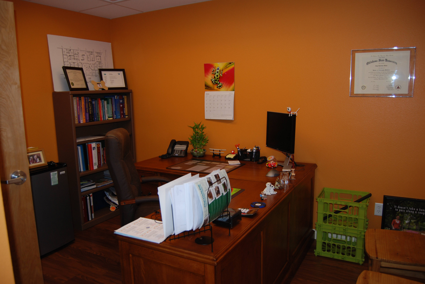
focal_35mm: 27
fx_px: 319
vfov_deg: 48.0
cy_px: 142
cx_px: 212
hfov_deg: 67.3
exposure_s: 1/60
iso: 200
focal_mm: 18
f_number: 3.5
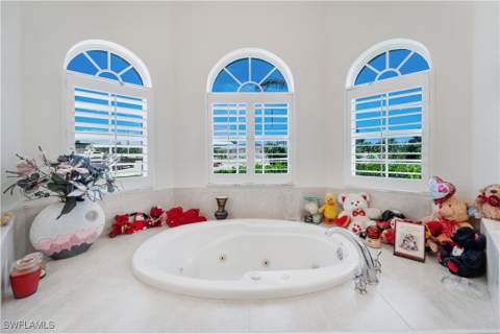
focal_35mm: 14
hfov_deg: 104.3
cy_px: 167
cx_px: 250
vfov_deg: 81.2
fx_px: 194
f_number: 8
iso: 250
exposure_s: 1/50
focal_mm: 14
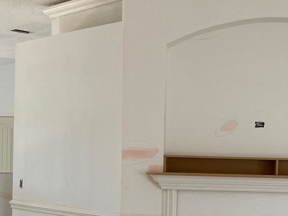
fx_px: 624
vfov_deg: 19.4
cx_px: 236
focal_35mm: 75
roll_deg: -1.8
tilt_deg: -1.9
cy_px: 182
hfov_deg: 25.5
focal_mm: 4.25
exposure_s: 1/121
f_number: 1.8
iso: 125
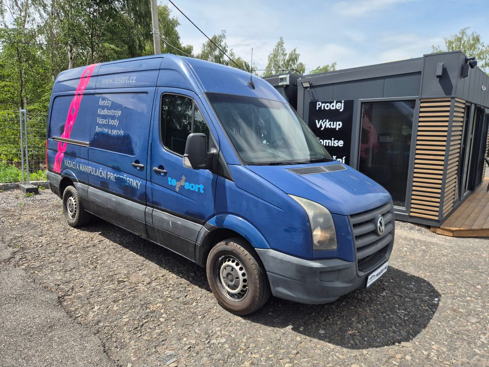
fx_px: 325
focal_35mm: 23
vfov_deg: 58.9
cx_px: 244
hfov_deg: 73.9
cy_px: 184
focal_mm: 5.4
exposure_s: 1/1420
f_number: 1.8
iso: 25
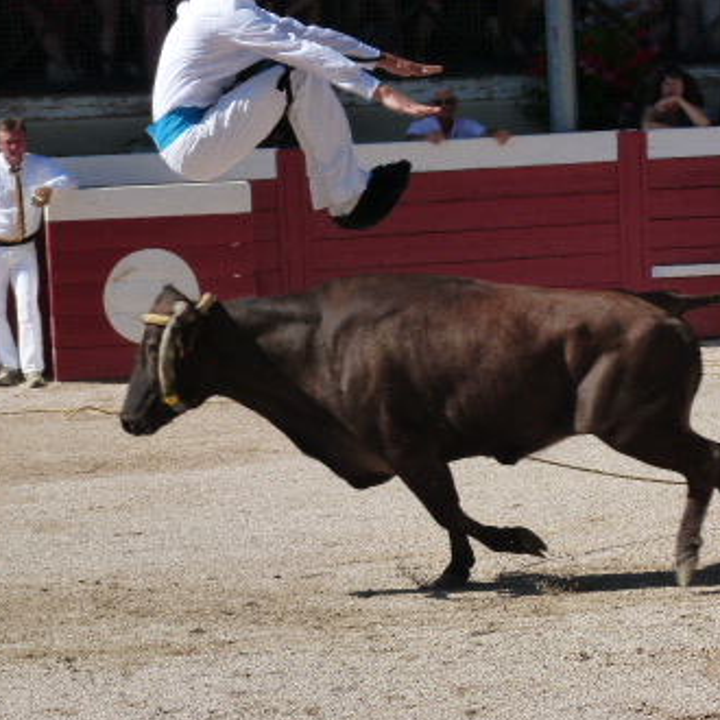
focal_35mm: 151
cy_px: 399
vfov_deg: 11.6
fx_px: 3553
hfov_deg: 11.6
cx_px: 218
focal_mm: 15.8
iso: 160
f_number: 4
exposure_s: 1/1600
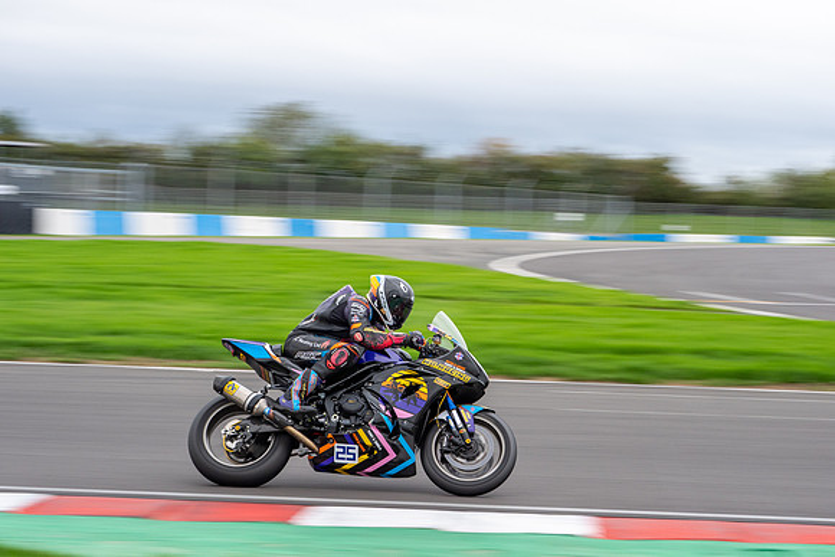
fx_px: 2322
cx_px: 418
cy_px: 279
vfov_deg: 13.7
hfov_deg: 20.4
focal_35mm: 100
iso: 800
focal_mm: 100
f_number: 11
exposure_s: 1/200
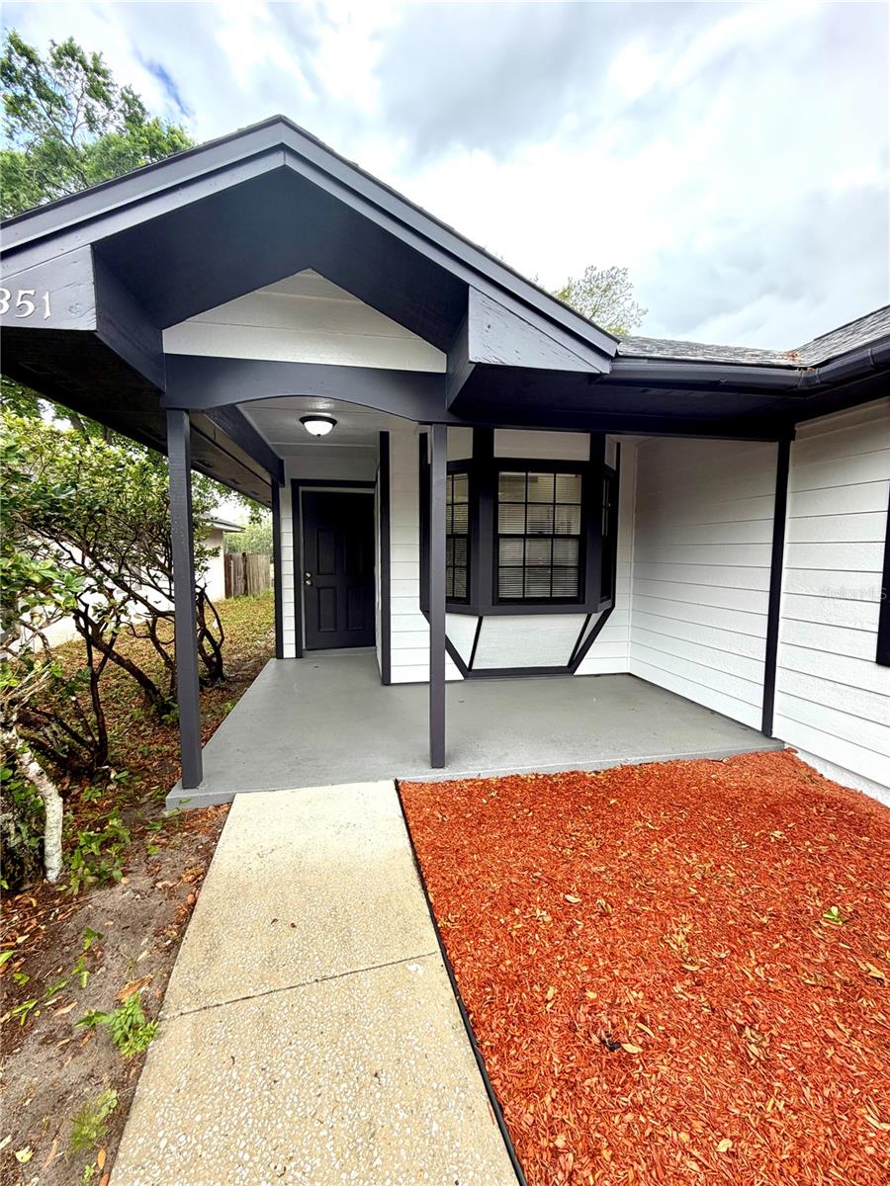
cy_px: 593
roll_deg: -0.4
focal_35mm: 14
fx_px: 480
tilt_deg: -5.5
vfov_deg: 102.1
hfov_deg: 85.7
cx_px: 445
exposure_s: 1/294
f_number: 2.2
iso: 50
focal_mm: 2.22
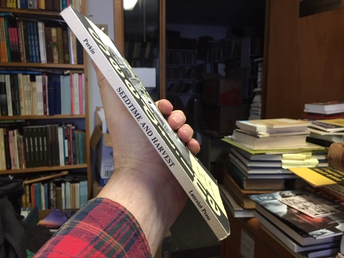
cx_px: 172
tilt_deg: -7.0
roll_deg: -0.3
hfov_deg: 61.7
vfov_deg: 48.2
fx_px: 288
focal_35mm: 29
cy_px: 129
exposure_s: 1/15
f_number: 2.2
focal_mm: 4.15
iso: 64
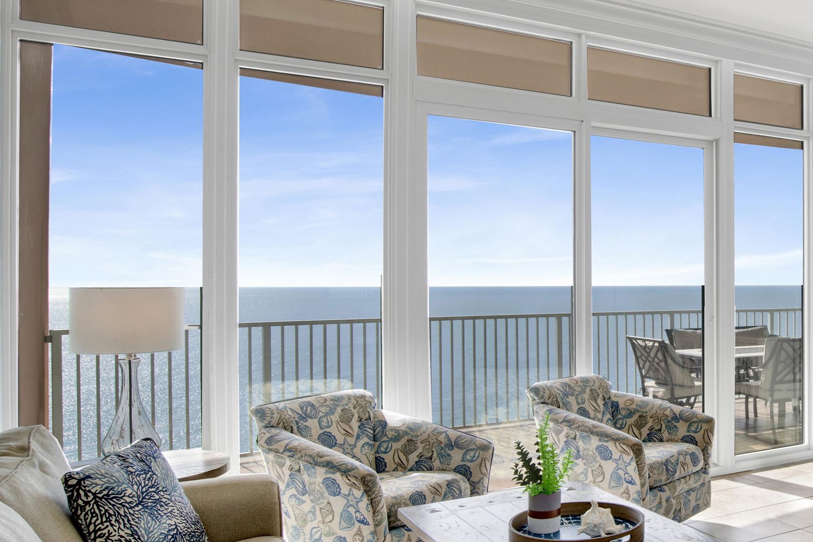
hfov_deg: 50.9
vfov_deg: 40.0
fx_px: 745
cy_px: 281
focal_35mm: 33
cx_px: 726
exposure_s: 1/40
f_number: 11
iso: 200
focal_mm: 18
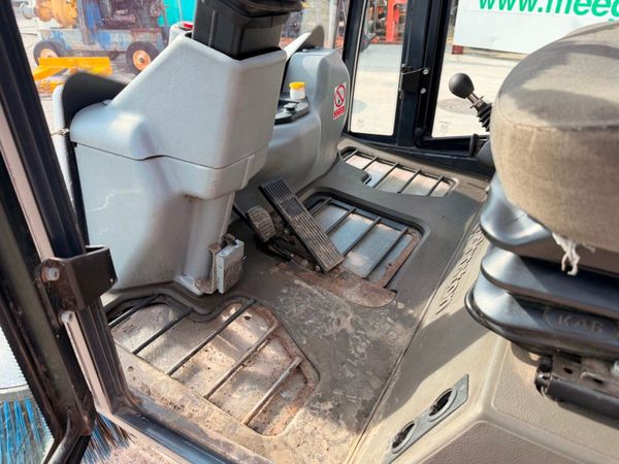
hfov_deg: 71.6
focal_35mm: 24
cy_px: 232
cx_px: 310
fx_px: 429
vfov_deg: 56.8
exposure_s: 1/689
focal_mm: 6.76
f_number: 1.78
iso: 100
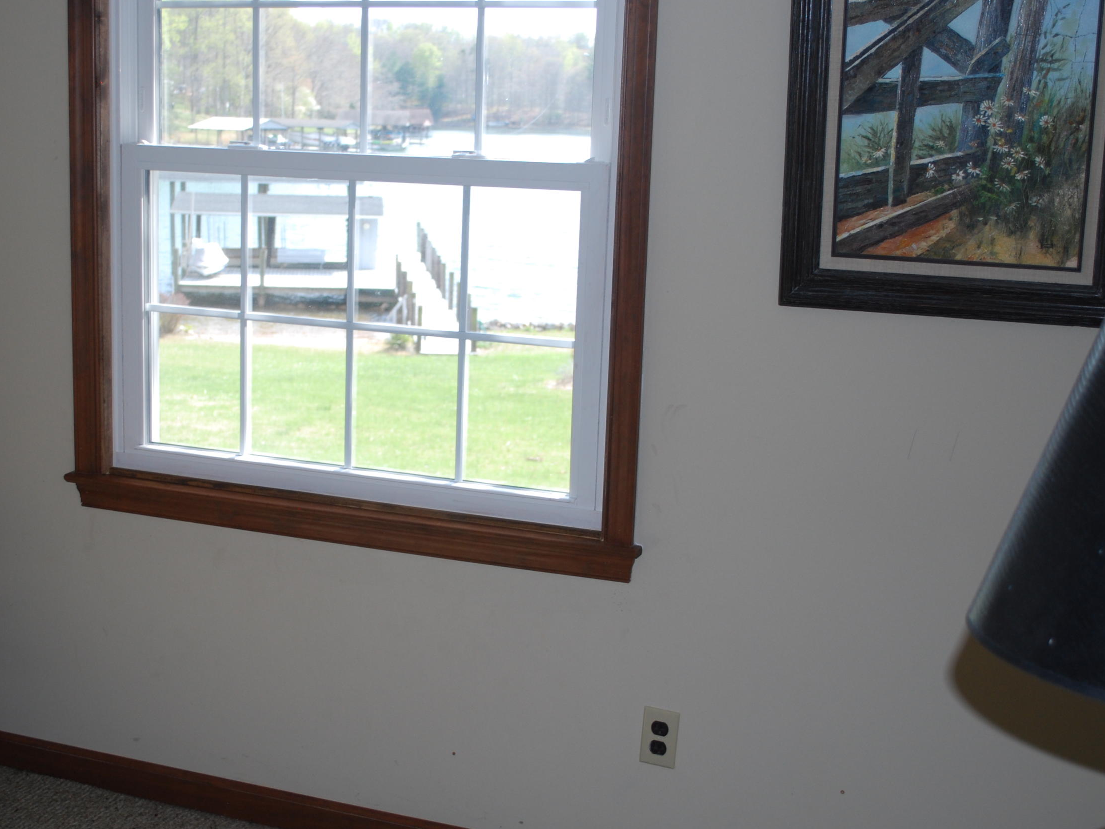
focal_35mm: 51
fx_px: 1628
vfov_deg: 28.6
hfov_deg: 37.4
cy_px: 424
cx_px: 452
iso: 200
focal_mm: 26
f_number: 4.5
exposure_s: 1/60
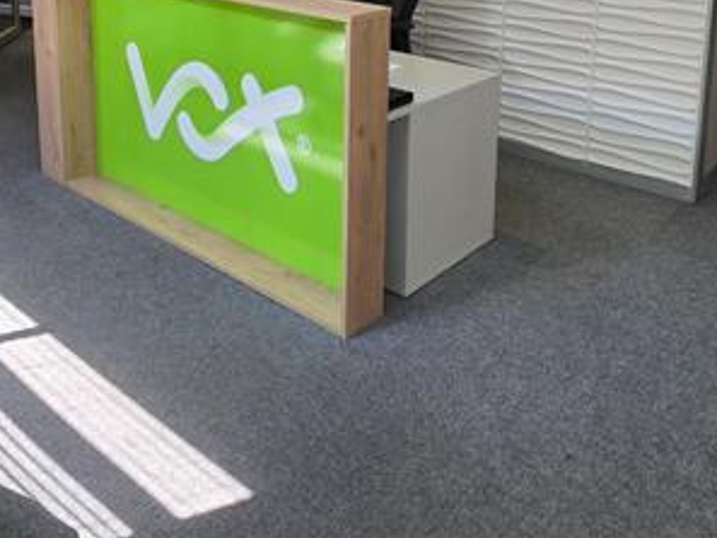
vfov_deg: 36.5
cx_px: 328
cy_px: -2
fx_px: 725
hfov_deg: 52.5
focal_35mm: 35
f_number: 1.9
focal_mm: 2.2
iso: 64
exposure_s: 1/100
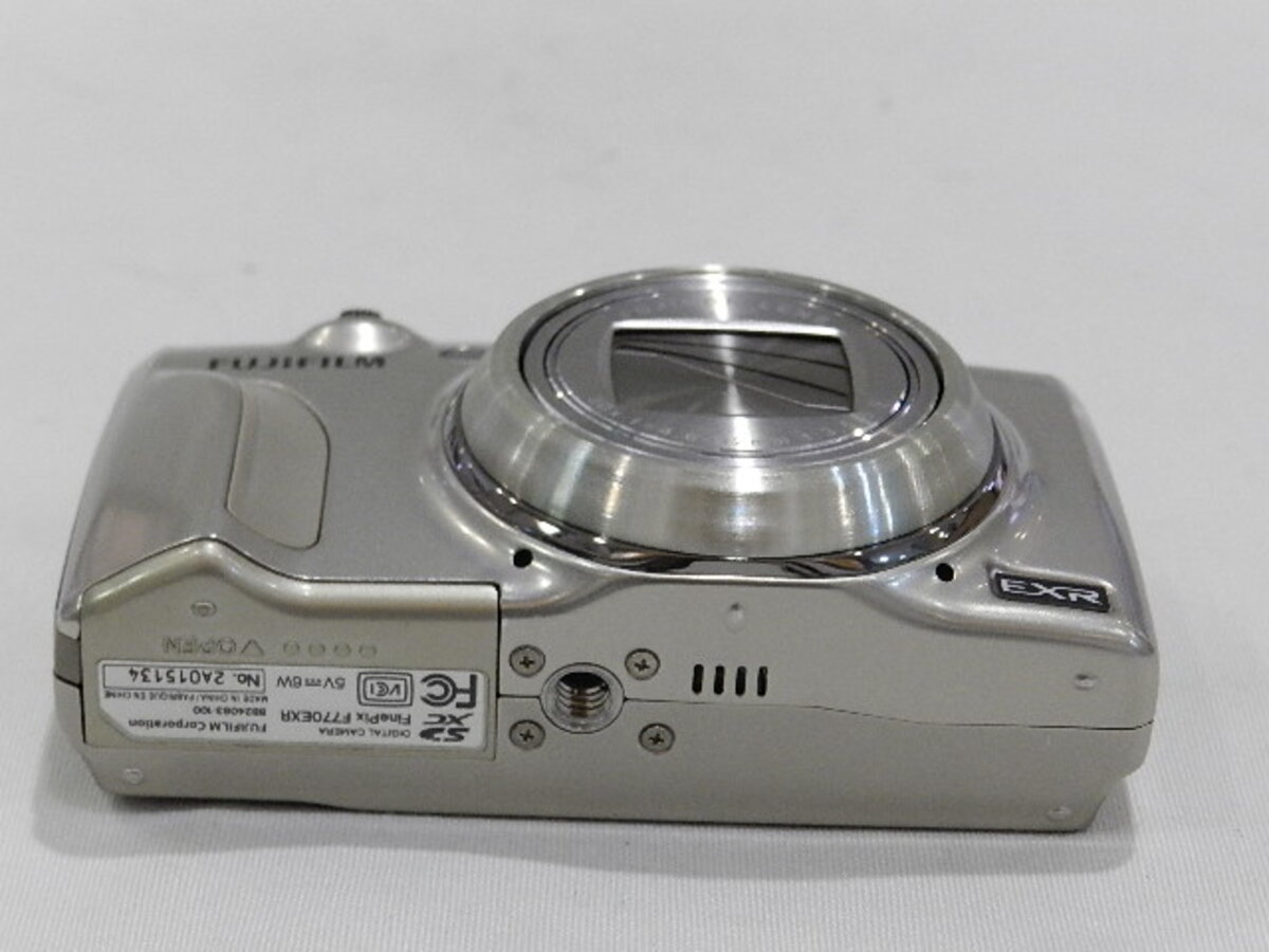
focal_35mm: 84
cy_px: 476
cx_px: 634
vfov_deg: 17.6
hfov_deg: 23.3
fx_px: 3079
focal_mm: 14.9
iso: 800
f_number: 4.4
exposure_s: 1/100
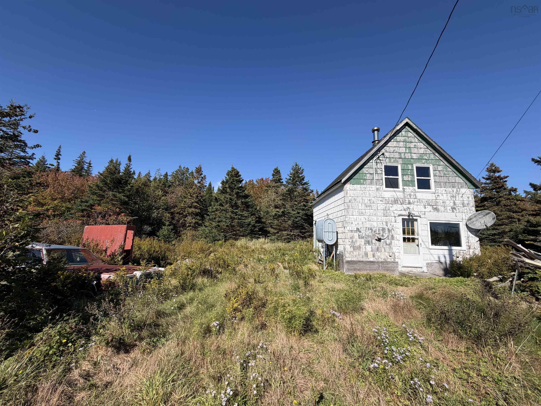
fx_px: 219
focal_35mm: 14
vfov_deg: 85.7
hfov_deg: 102.1
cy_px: 203
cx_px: 270
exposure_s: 1/770
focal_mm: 2.22
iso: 20
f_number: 2.2
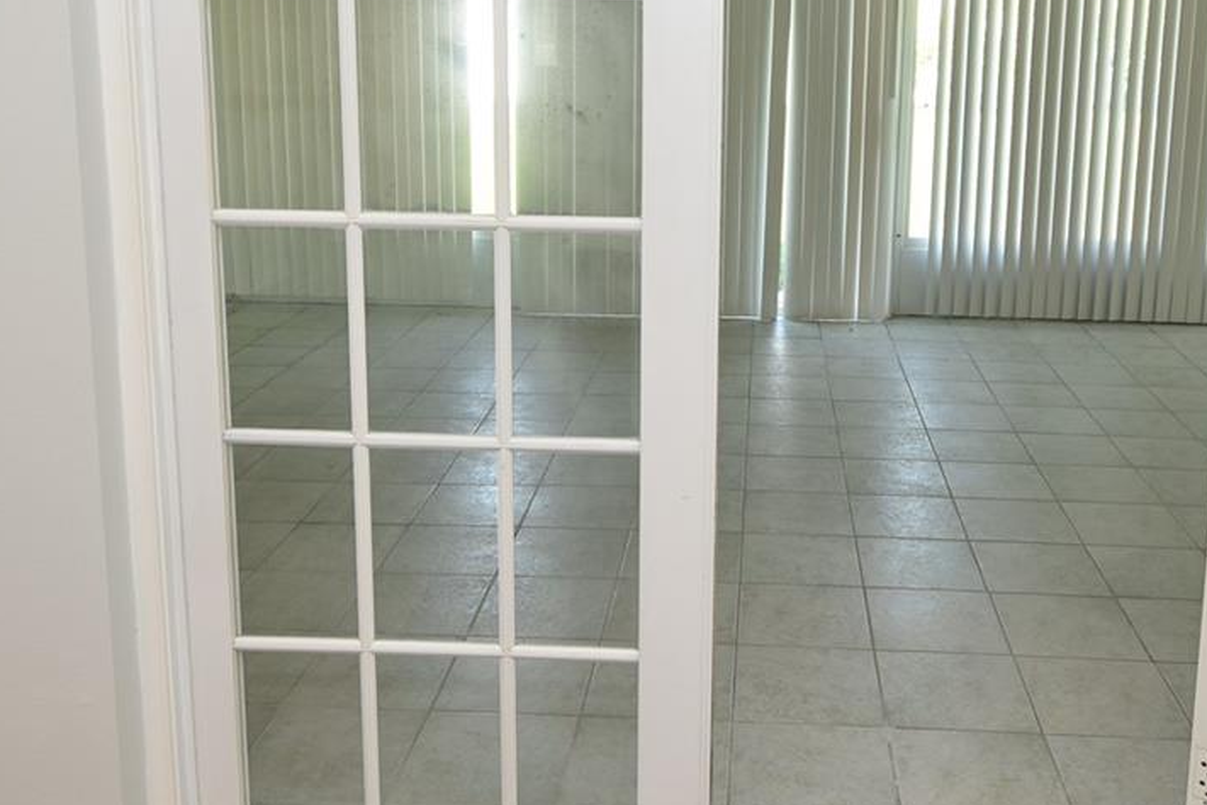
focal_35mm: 37
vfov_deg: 35.4
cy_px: 253
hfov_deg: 51.5
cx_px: 711
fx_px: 1245
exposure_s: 1/60
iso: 200
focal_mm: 11
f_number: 4
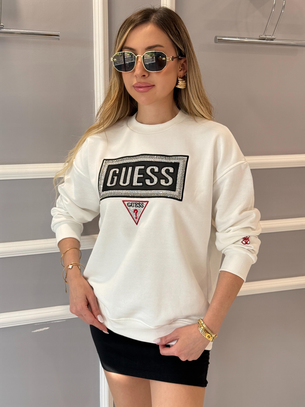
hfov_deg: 30.3
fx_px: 564
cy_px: 204
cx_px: 152
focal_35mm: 48
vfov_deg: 39.7
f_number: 1.78
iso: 100
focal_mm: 6.76
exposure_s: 1/77
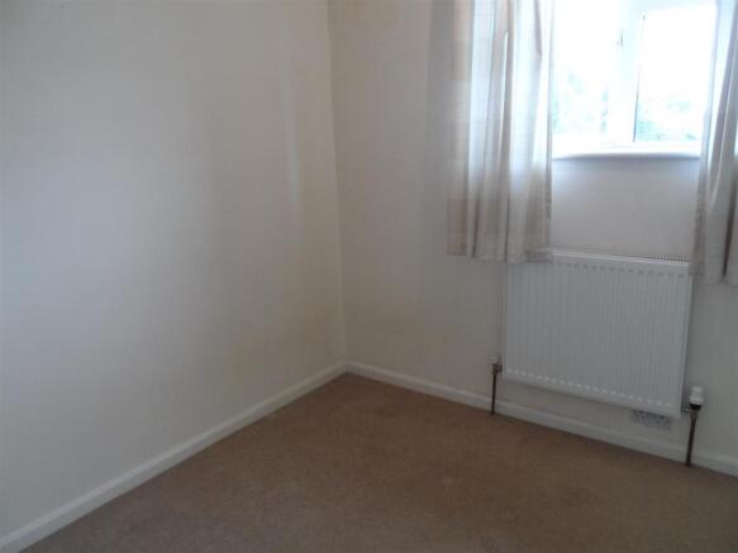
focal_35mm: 24
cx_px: 369
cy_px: 276
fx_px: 512
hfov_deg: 71.6
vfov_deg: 56.8
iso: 240
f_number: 3.2
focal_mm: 4
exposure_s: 1/30
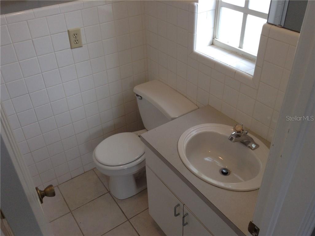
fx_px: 300
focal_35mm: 33
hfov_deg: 55.4
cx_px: 158
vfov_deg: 42.8
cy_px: 118
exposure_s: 1/50
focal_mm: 3.3
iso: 40
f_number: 2.4
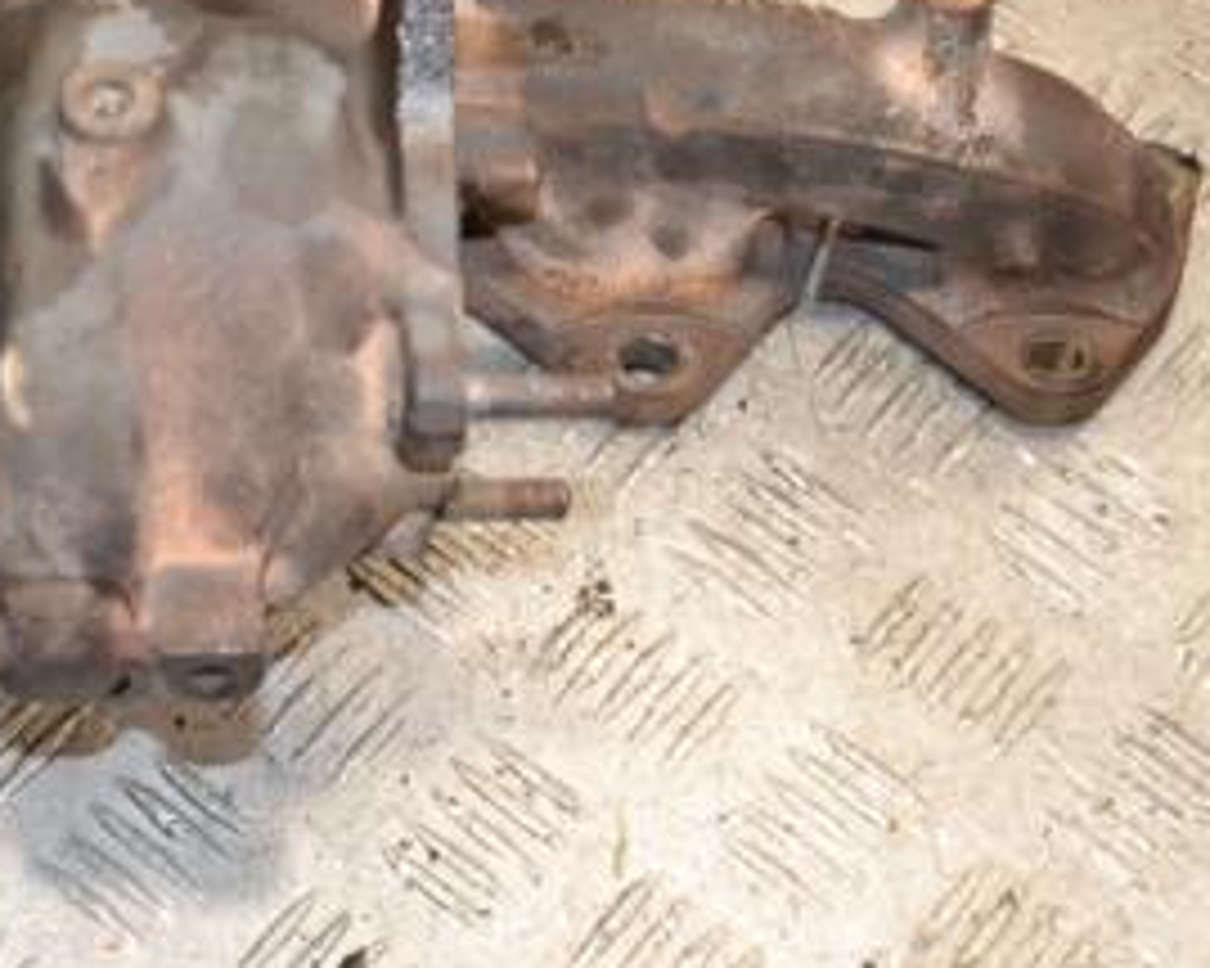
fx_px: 3150
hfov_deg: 21.2
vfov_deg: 17.5
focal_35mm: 88
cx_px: 76
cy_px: 473
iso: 800
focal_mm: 28
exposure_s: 1/125
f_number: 5
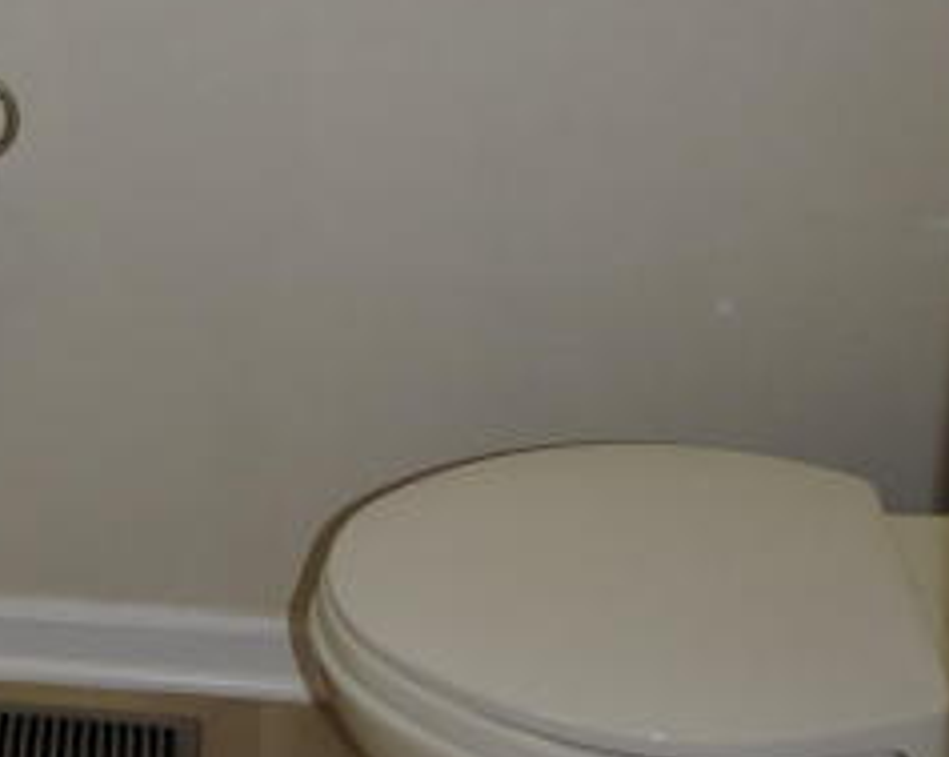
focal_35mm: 76
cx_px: -92
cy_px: -344
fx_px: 2132
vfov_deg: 18.1
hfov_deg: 23.6
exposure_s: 1/30
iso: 200
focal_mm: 4.3
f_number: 3.3
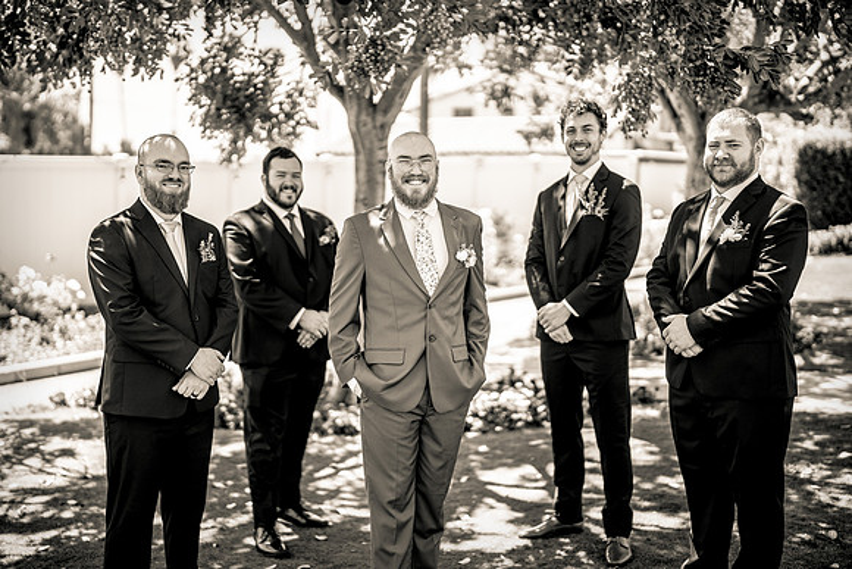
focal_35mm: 51
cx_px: 421
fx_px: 1214
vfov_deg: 26.4
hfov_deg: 38.7
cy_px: 281
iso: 100
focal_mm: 50
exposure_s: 1/2500
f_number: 1.2
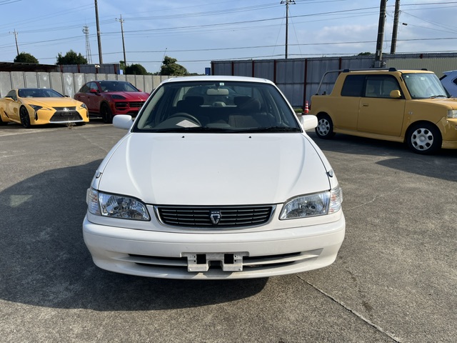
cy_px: 172
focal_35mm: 26
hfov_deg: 67.3
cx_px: 228
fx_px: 343
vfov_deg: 53.1
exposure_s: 1/3521
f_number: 1.6
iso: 50
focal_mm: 5.1
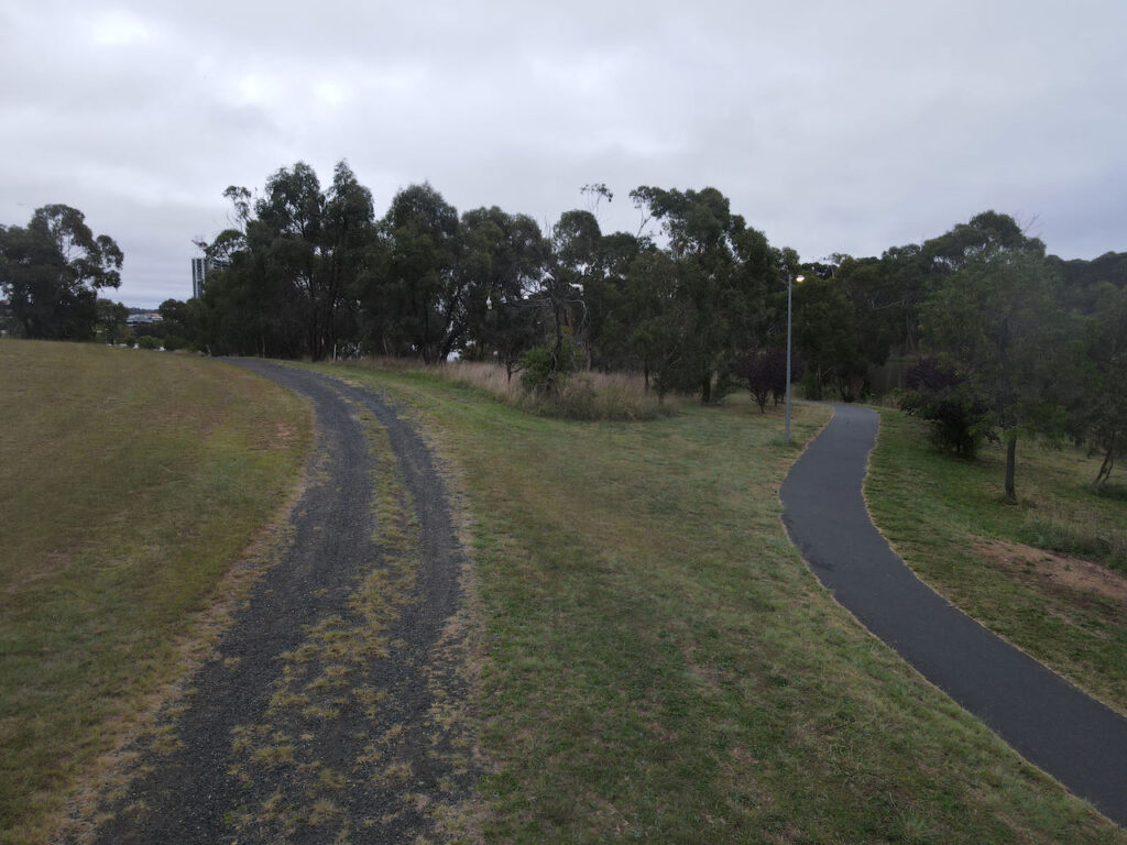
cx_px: 564
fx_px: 781
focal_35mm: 24
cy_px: 422
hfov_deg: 71.6
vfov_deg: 56.8
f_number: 2.8
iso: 100
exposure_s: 1/15
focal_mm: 4.5
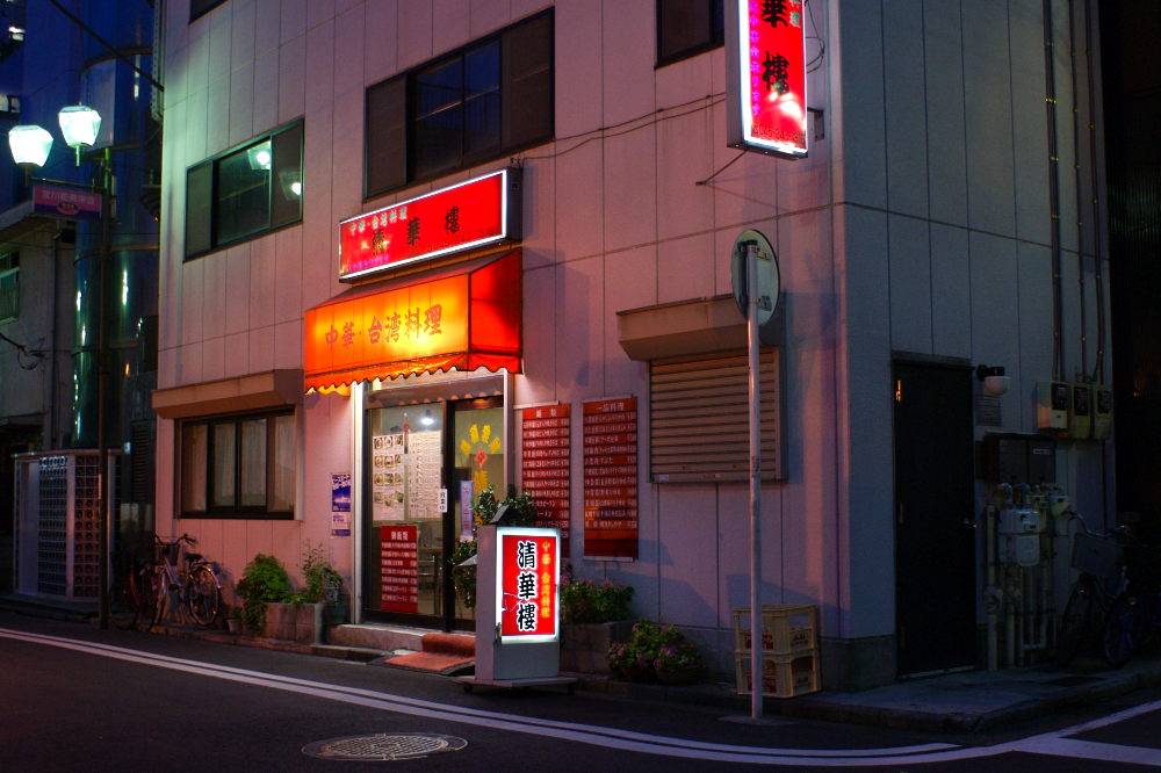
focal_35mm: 30
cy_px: 386
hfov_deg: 61.9
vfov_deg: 43.6
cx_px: 580
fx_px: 967
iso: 400
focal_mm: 20
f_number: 4
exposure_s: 1/15
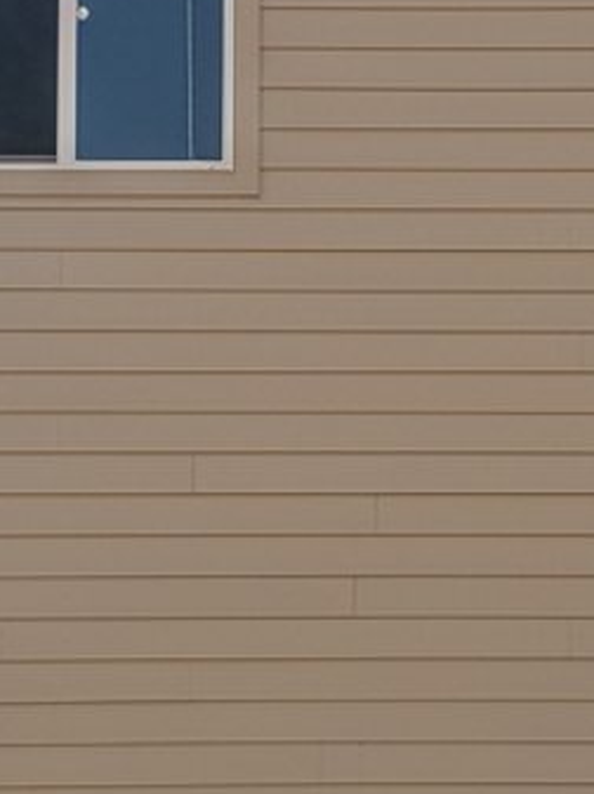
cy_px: 436
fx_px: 1880
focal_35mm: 82
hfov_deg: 17.7
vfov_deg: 23.9
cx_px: 514
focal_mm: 6.4
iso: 1191
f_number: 1.8
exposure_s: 1/1061
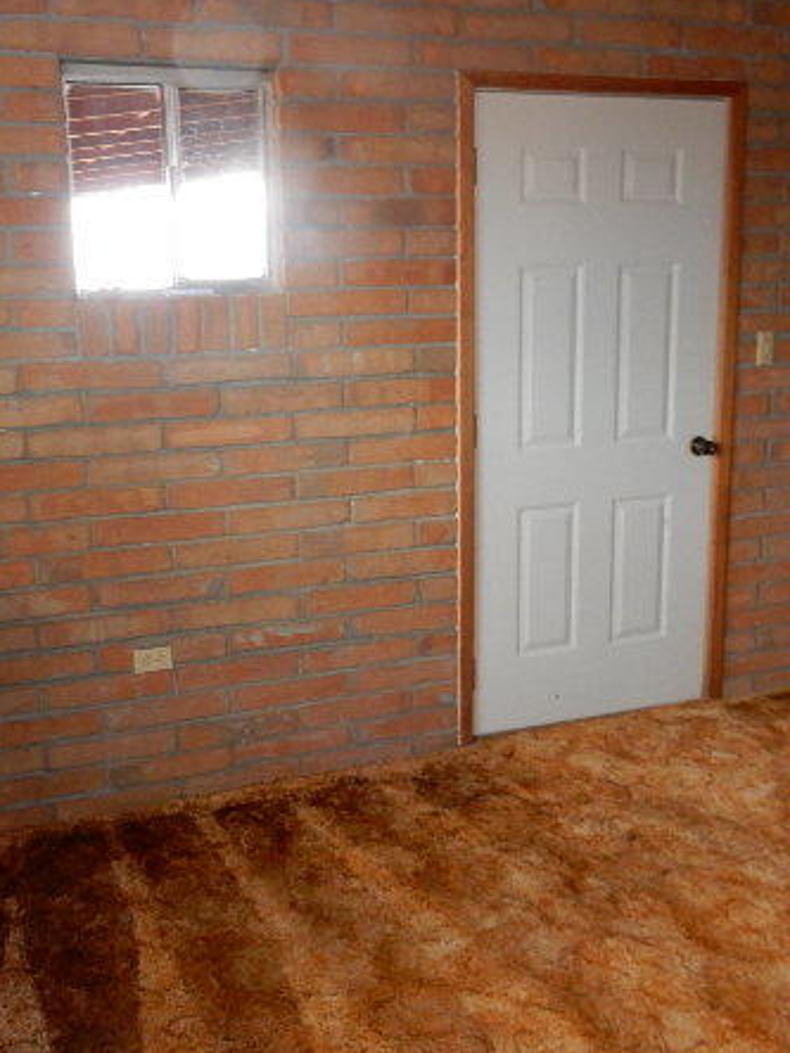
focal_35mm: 36
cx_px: 299
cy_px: 524
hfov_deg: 39.4
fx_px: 1095
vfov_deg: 51.4
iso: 200
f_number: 3.7
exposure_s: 1/30
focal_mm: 4.5
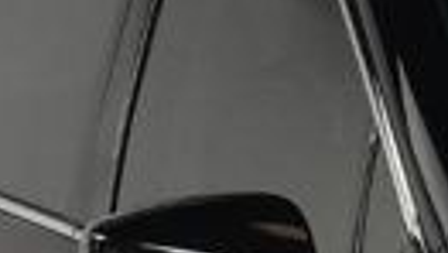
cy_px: 718
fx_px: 3805
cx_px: 1081
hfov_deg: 6.4
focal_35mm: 320
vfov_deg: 3.7
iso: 100
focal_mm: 26
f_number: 9
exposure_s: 1/160
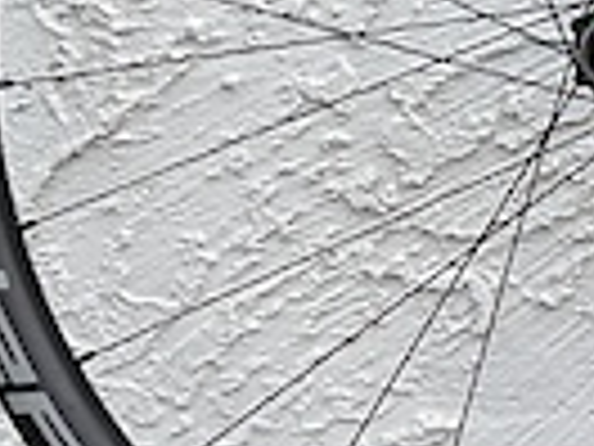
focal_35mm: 176
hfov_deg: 10.0
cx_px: 1350
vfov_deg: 8.4
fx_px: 3020
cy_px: -18
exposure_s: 1/412
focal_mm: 3
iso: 16
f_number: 1.8
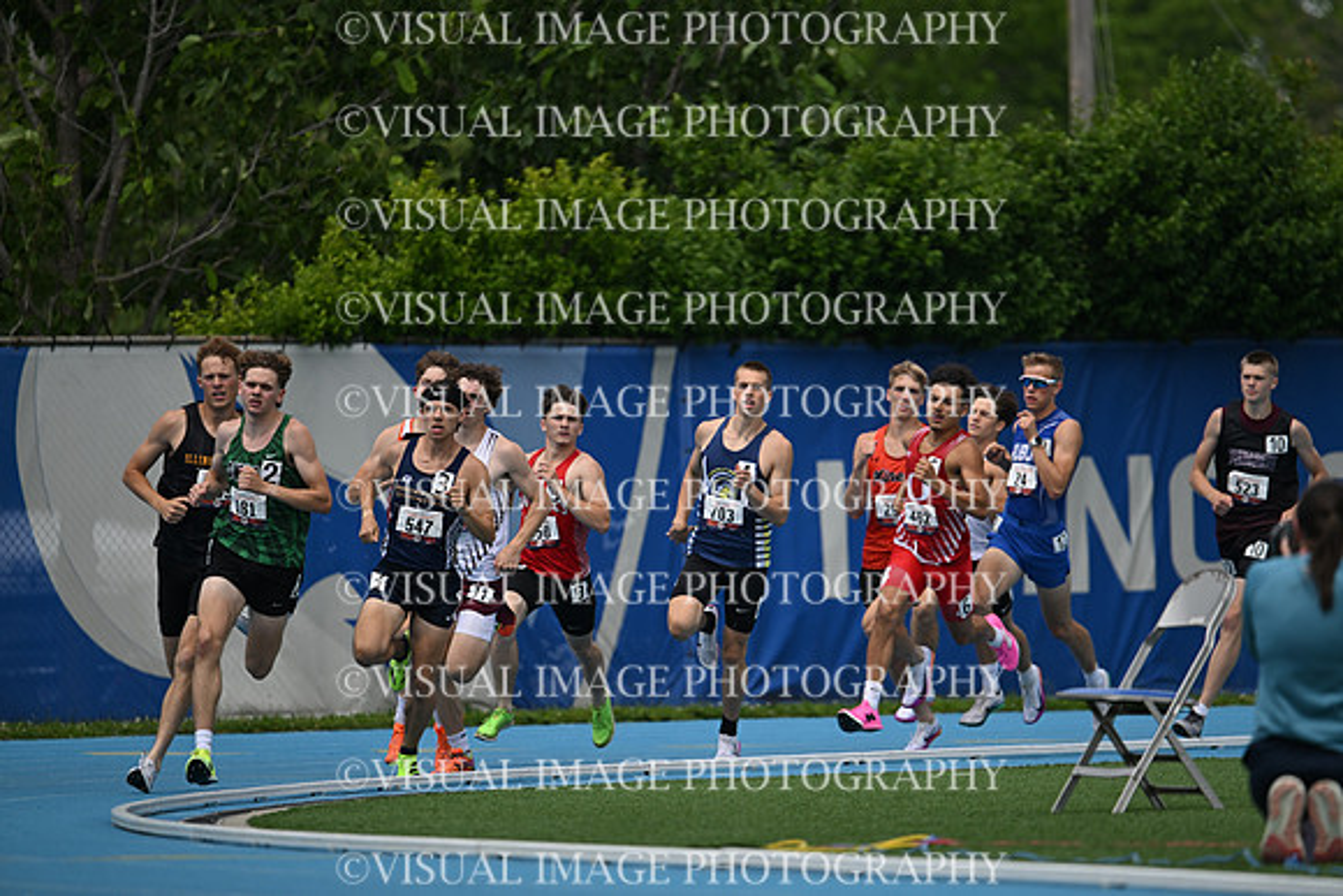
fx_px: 14925
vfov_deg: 3.4
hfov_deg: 5.2
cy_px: 448
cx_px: 672
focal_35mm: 400
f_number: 4.5
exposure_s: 1/2543
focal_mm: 400
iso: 250
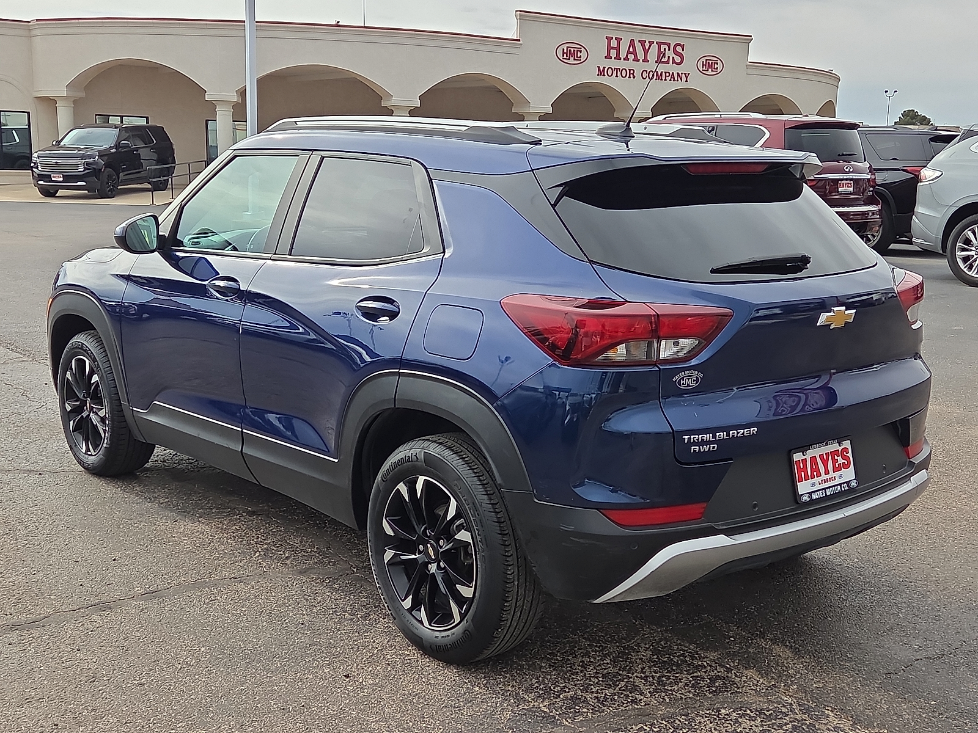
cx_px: 489
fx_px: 1187
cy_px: 366
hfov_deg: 44.8
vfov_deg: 34.3
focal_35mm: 42
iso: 25
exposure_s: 1/909
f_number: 1.8
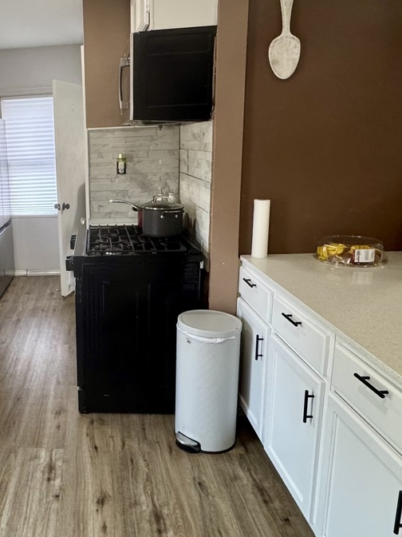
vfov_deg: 59.9
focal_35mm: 30
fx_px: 465
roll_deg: +2.9
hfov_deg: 43.1
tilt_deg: -12.7
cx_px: 45
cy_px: 248
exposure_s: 1/120
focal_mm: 2.22
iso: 250
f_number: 2.2
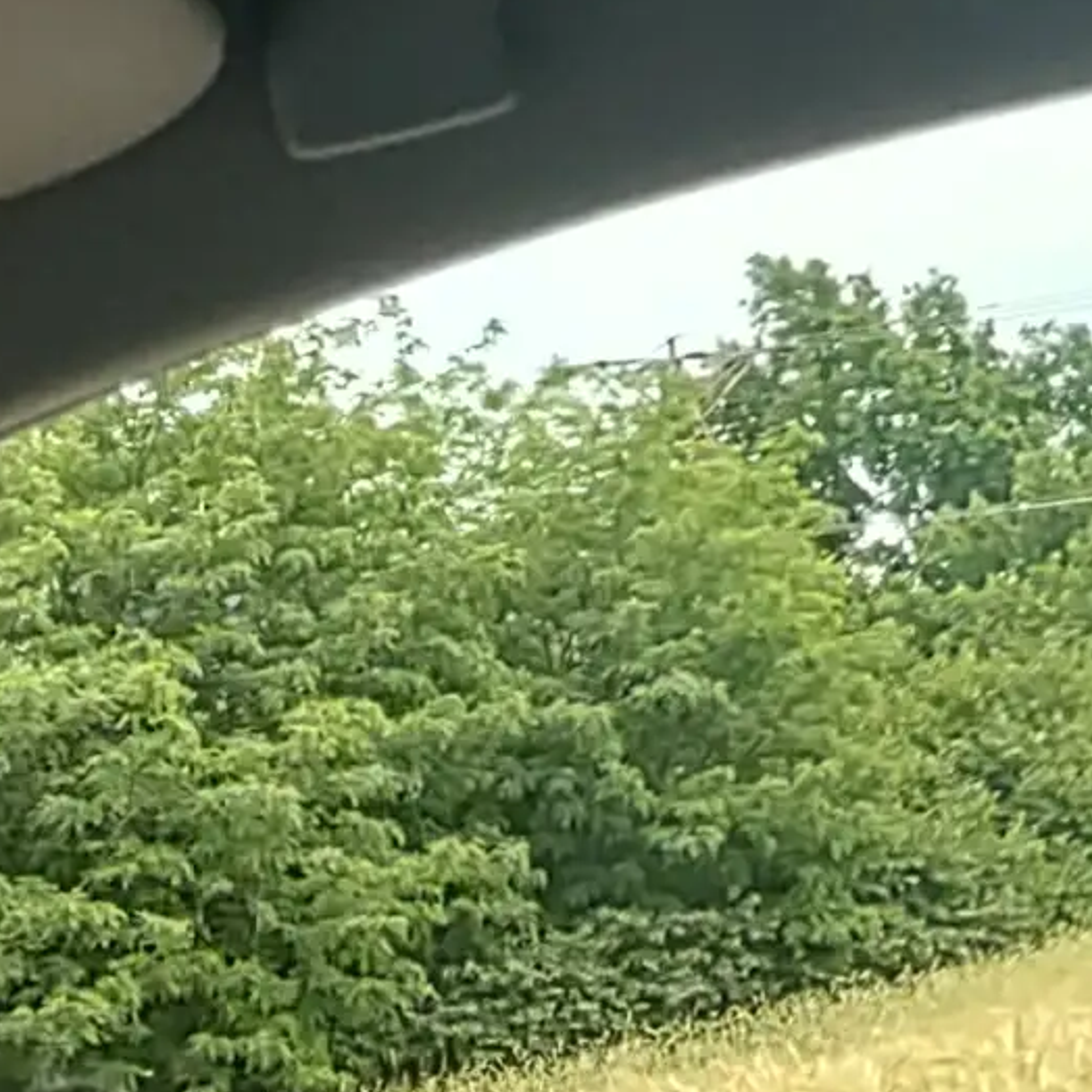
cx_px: 2853
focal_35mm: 149
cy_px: -586
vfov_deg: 11.2
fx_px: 5318
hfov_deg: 9.9
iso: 106
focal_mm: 5.56
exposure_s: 1/200
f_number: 1.8
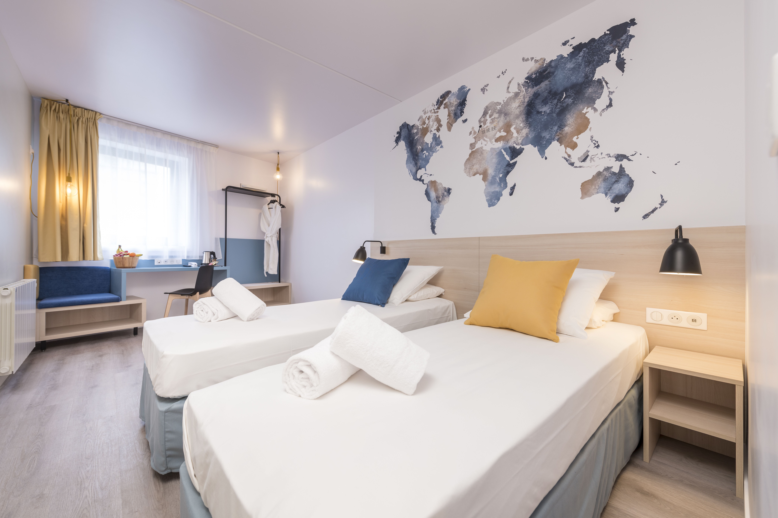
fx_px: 324
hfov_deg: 100.4
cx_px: 389
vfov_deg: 77.3
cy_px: 259
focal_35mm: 15
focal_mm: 15
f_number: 5
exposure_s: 1/4
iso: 100
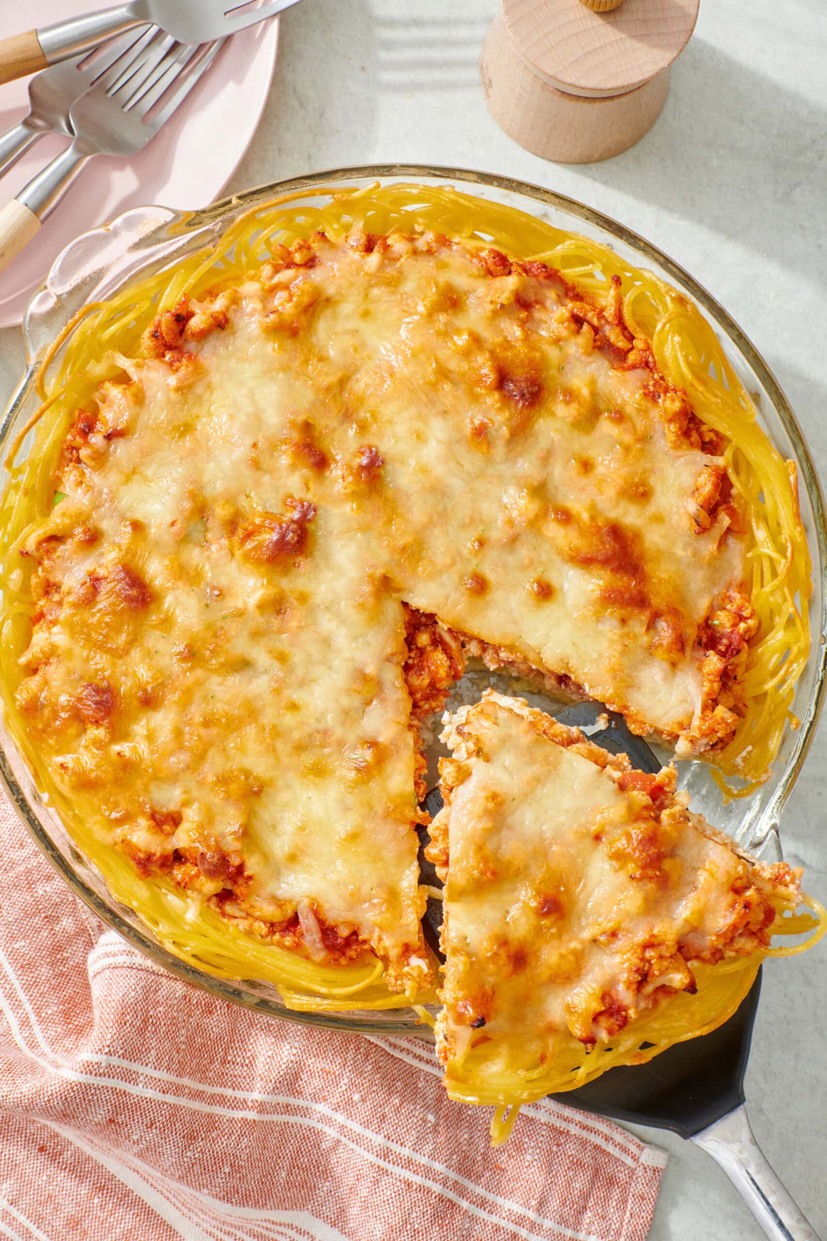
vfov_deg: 32.4
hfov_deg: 21.9
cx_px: 414
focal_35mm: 62
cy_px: 620
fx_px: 2136
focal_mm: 62
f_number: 16
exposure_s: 1/200
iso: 500
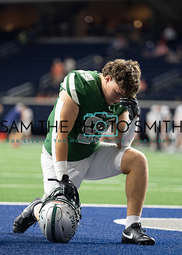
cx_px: 90
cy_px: 125
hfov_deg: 5.3
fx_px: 1961
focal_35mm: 271
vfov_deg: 7.4
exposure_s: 1/400
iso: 2000
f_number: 2.8
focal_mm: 178
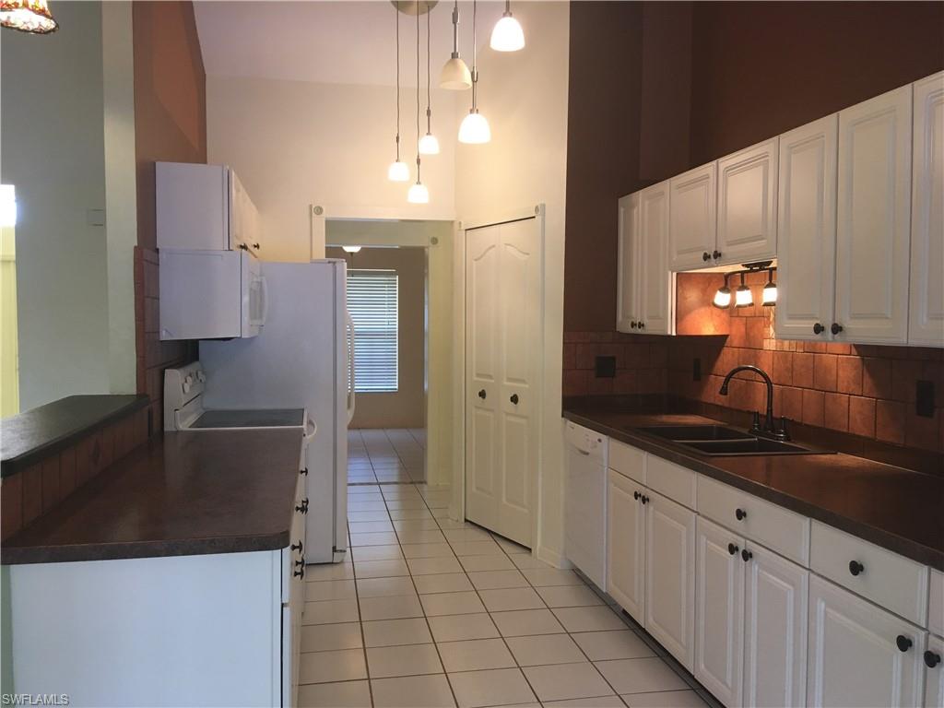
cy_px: 354
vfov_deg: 48.2
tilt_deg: -1.2
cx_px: 472
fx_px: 791
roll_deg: -1.5
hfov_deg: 61.7
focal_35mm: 29
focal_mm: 4.15
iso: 40
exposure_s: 1/30
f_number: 2.2
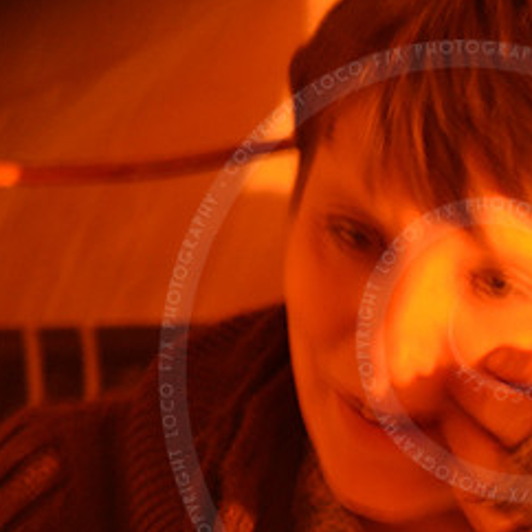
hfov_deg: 2.9
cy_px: 383
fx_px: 10606
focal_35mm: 610
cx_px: 539
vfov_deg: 2.9
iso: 1250
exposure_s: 1/6
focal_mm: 200
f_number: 2.8
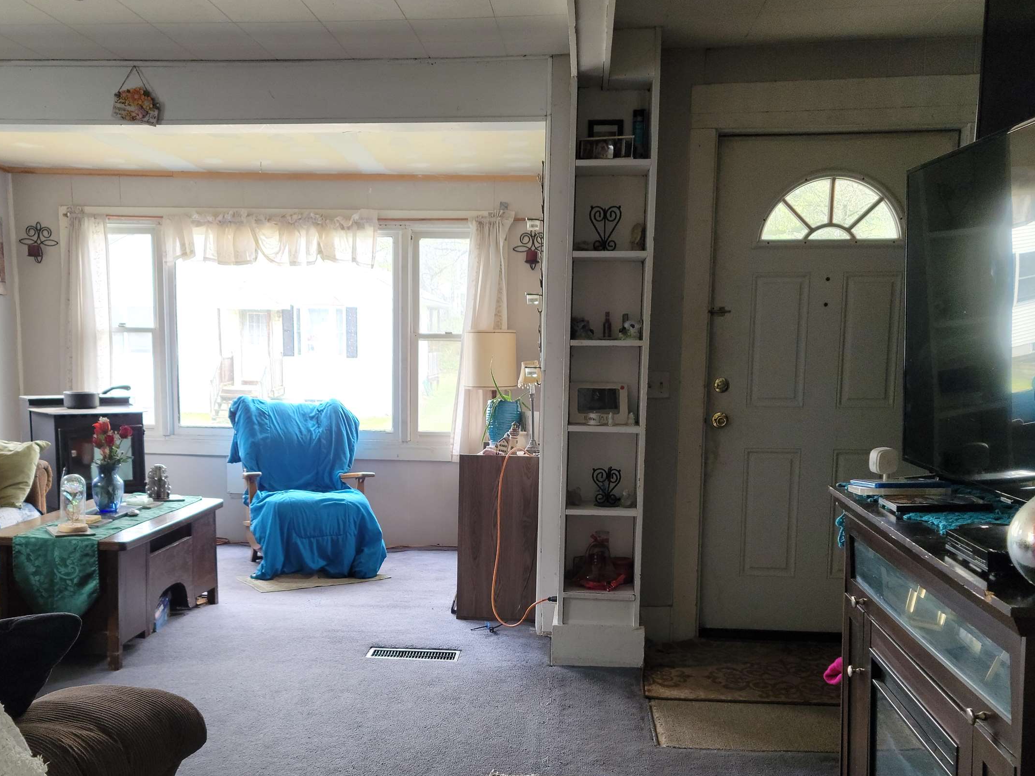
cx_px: 476
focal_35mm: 36
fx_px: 1076
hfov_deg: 51.3
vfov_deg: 39.3
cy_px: 501
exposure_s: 1/50
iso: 80
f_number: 1.8
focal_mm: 7
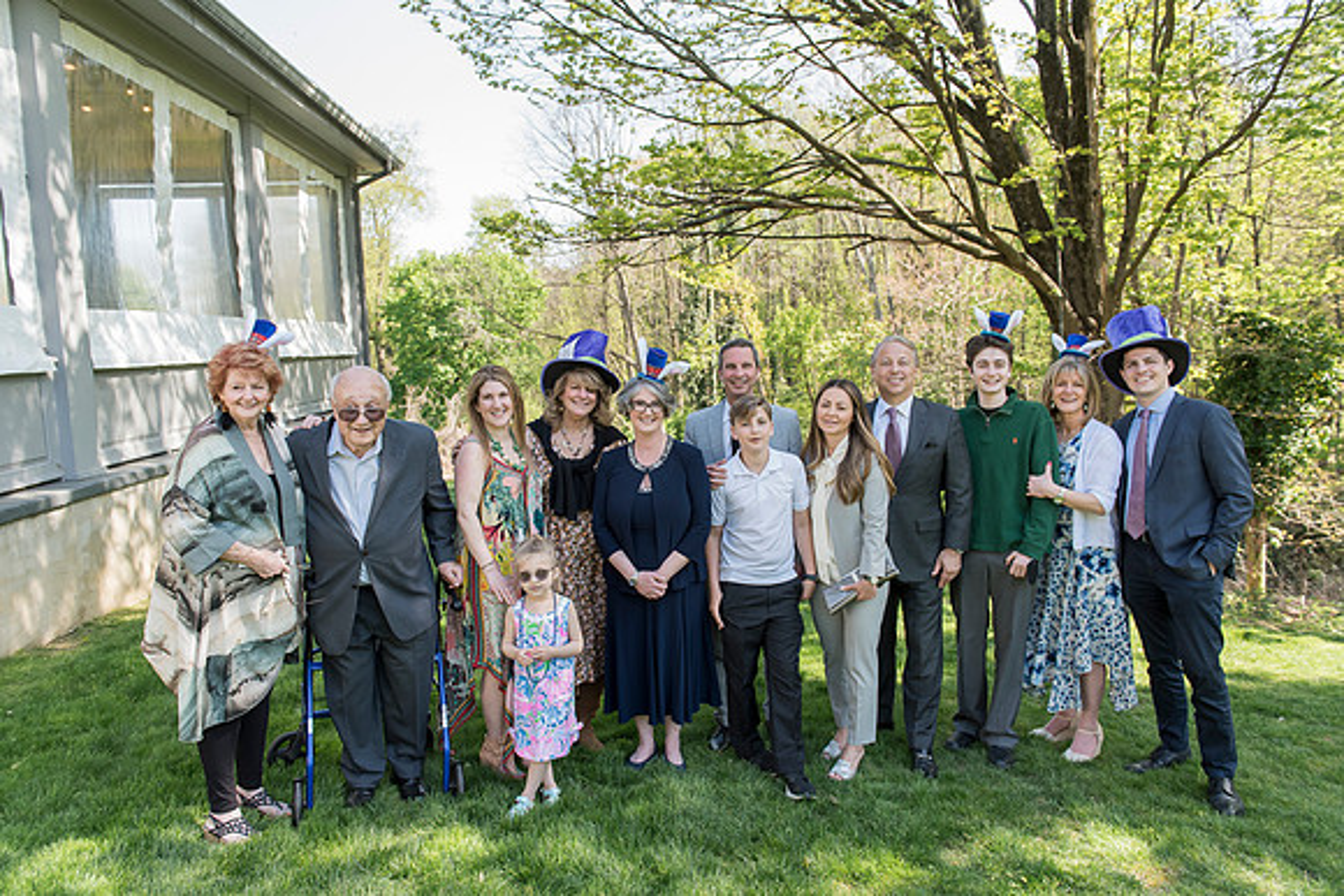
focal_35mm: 26
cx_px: 672
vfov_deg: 49.6
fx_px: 971
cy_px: 448
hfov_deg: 69.4
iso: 400
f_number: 4
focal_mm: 26
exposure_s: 1/500
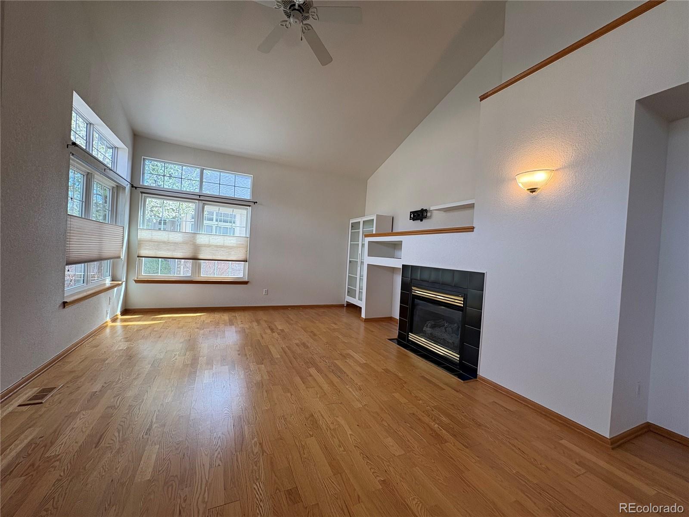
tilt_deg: -0.4
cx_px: 344
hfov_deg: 102.1
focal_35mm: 14
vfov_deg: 85.7
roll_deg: -3.7
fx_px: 279
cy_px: 258
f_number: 2.2
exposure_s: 1/120
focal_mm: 2.22
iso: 80
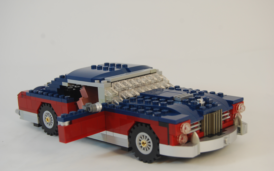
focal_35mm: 62
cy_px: 85
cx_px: 137
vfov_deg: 21.0
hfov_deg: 33.0
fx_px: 463
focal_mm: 40
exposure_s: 1/60
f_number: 6.3
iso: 200
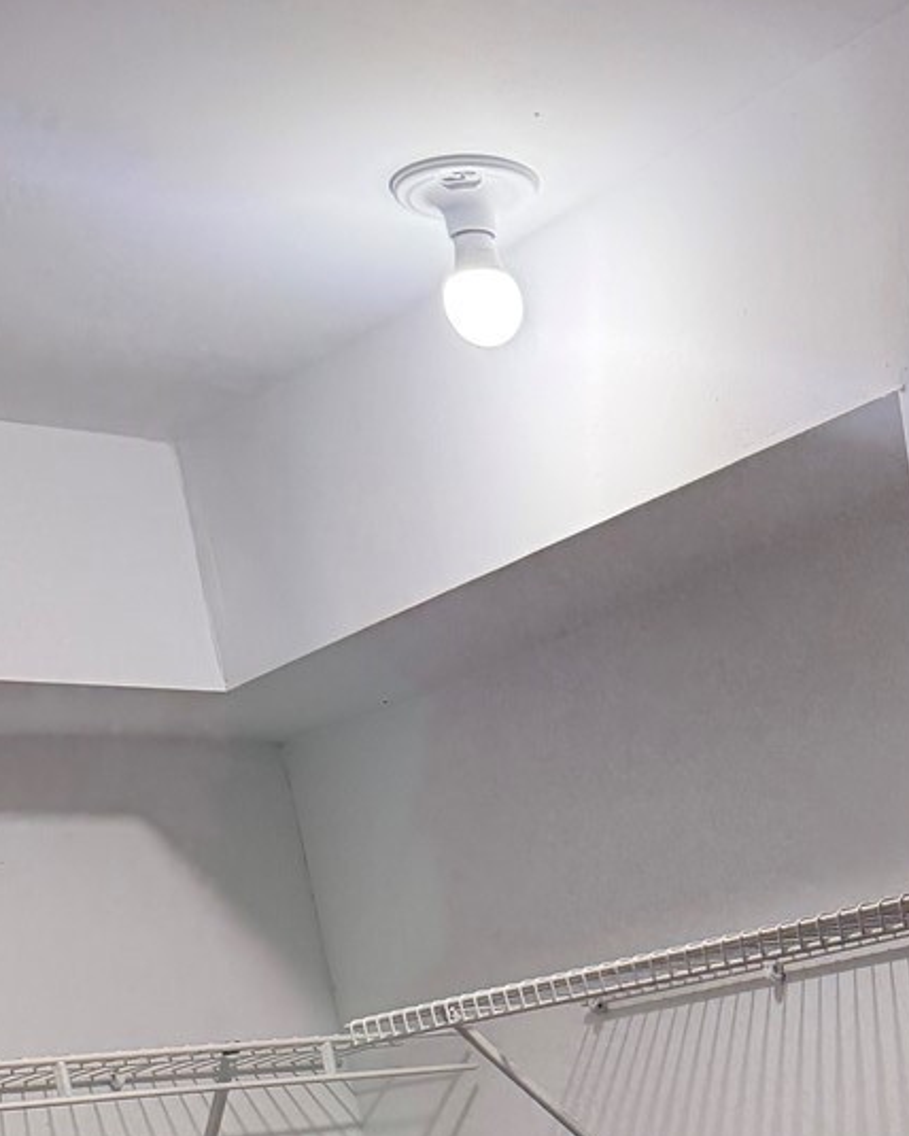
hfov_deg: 20.1
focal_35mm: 70
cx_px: 1160
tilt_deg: -11.4
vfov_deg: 22.8
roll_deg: +7.5
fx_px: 2354
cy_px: 1641
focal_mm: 6.76
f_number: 1.78
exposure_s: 1/133
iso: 200
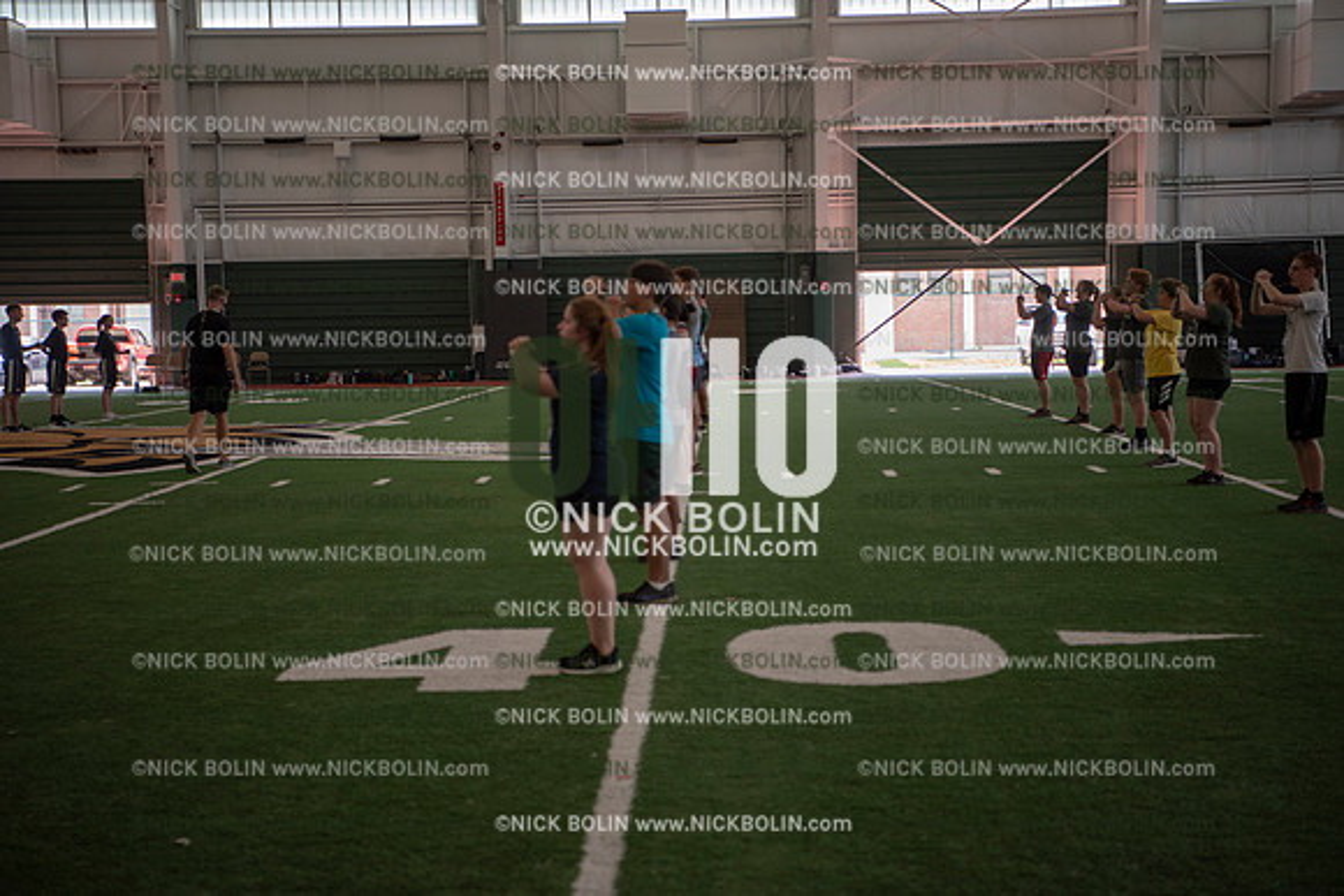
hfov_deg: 32.4
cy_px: 448
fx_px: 2315
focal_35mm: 62
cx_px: 672
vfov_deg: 21.9
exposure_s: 1/320
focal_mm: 62
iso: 640
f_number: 2.8
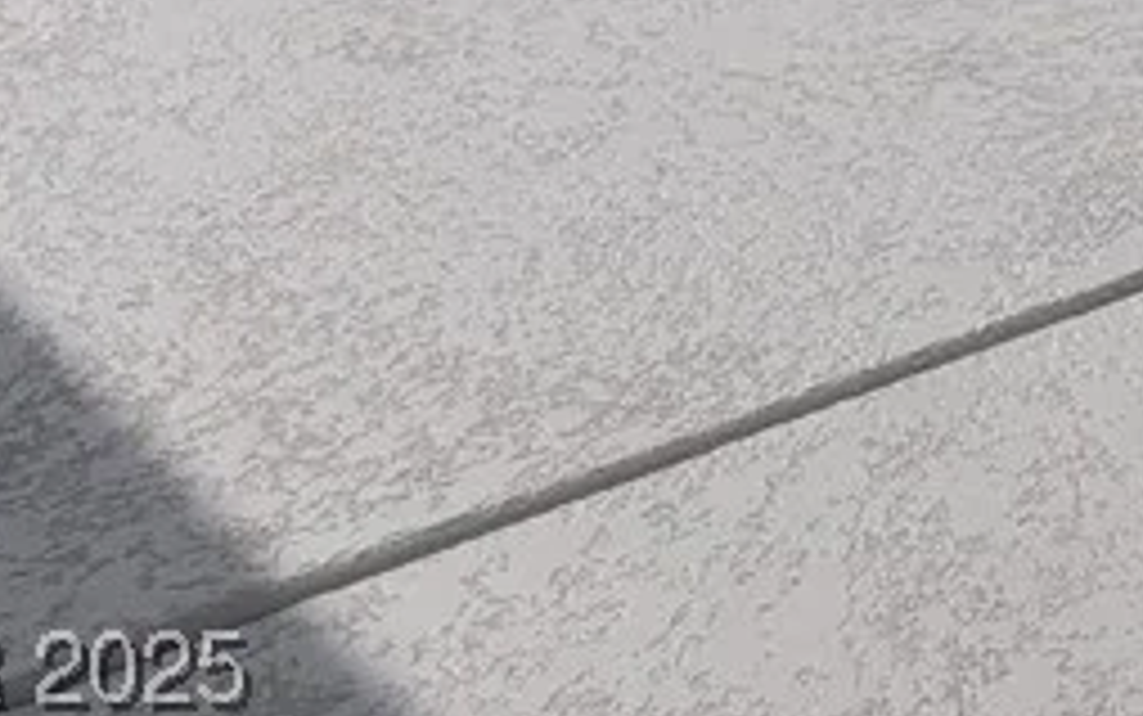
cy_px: -959
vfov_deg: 10.3
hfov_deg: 15.8
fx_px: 3459
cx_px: 2097
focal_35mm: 111
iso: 40
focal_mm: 5.4
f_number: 1.8
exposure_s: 1/2517
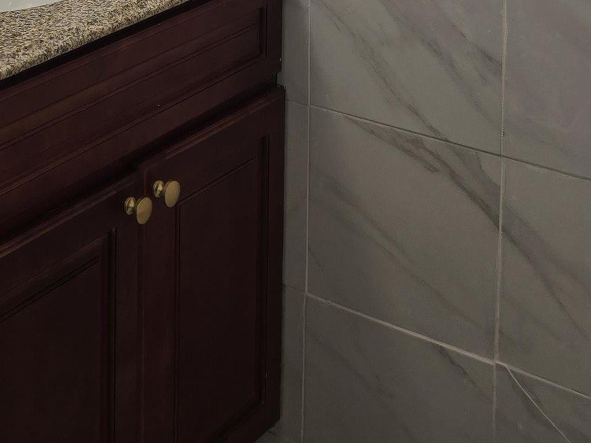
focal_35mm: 72
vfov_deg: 18.0
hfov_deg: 26.4
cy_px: -237
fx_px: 1229
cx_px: 93
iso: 32
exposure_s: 1/120
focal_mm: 6.3
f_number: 1.7
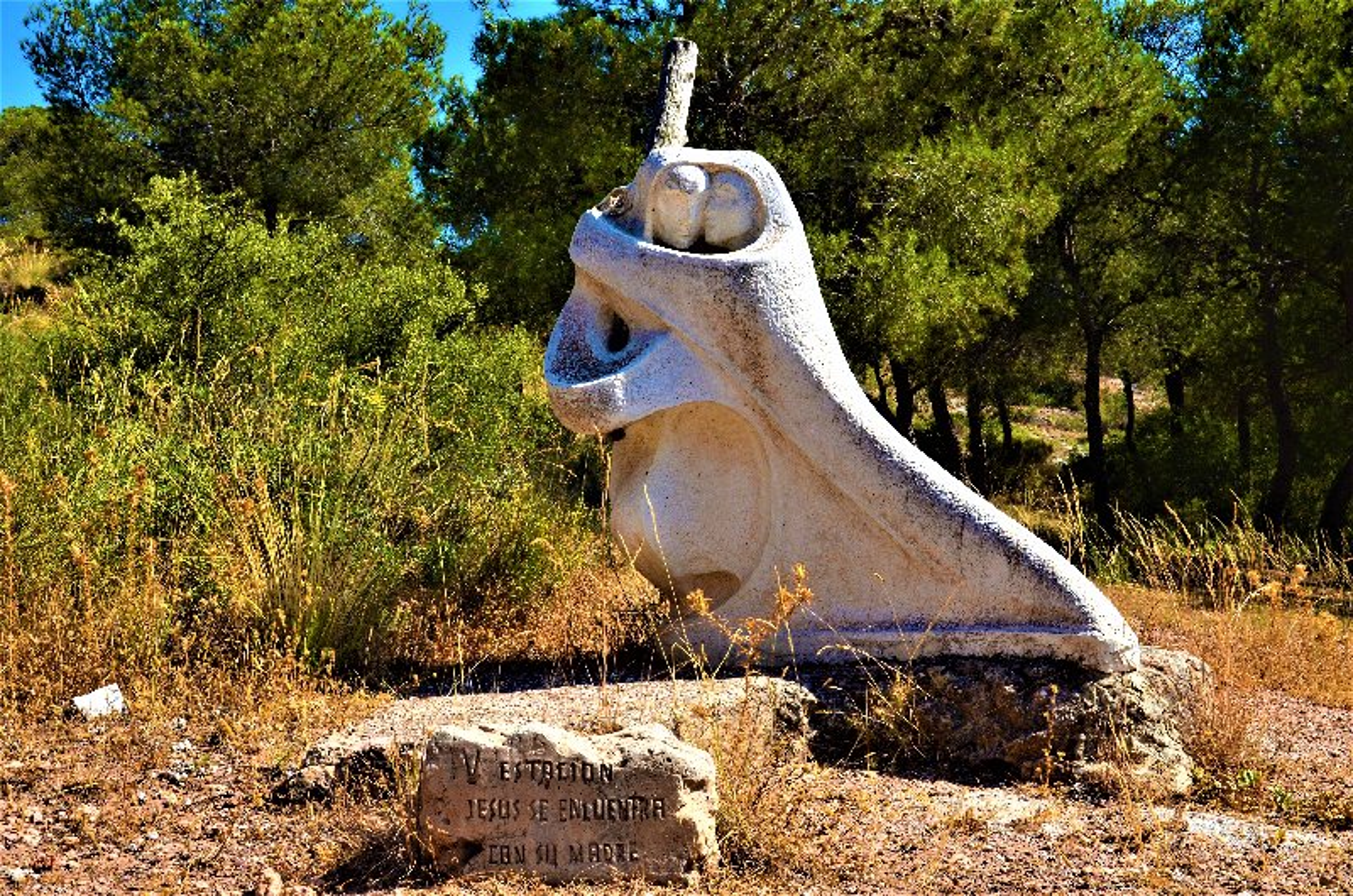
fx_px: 1575
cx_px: 676
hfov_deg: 46.5
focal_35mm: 42
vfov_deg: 31.8
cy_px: 448
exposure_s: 1/640
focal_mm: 28
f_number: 11
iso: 640
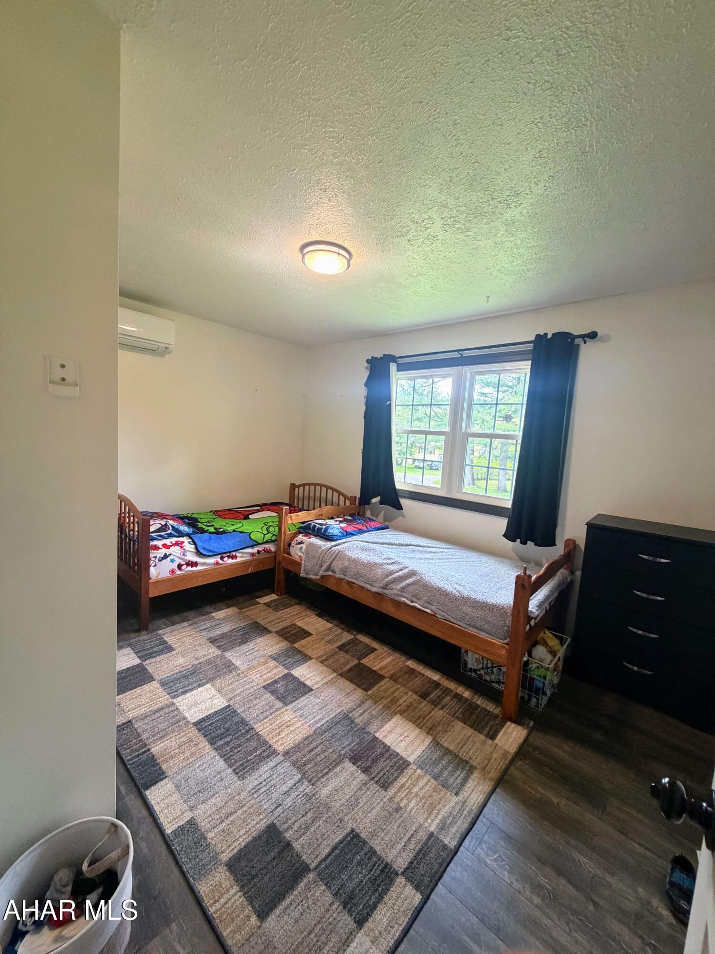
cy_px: 477
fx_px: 386
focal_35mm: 14
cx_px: 358
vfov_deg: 102.1
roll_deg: -3.6
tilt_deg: -5.3
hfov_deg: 85.7
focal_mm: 2.22
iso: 250
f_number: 2.2
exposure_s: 1/60
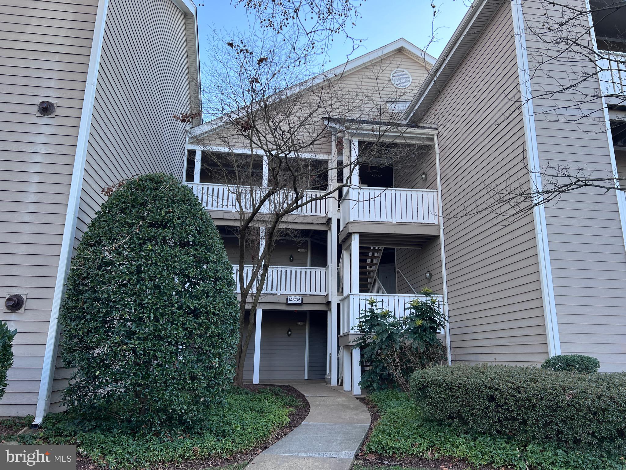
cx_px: 313
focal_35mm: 26
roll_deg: -0.7
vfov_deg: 53.1
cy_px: 235
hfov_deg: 67.3
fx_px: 470
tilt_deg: +13.2
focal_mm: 5.7
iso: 40
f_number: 1.5
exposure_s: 1/177
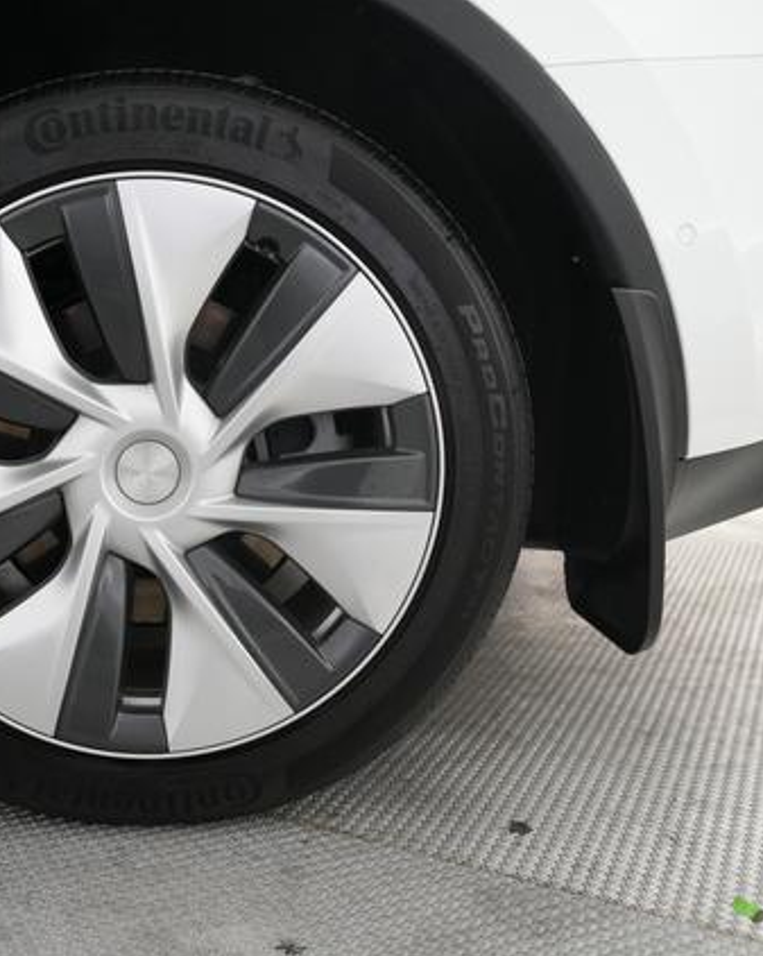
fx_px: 1046
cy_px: 480
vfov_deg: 49.1
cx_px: 154
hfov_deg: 38.6
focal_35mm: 37
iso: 3200
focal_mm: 26
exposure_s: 1/160
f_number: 2.8
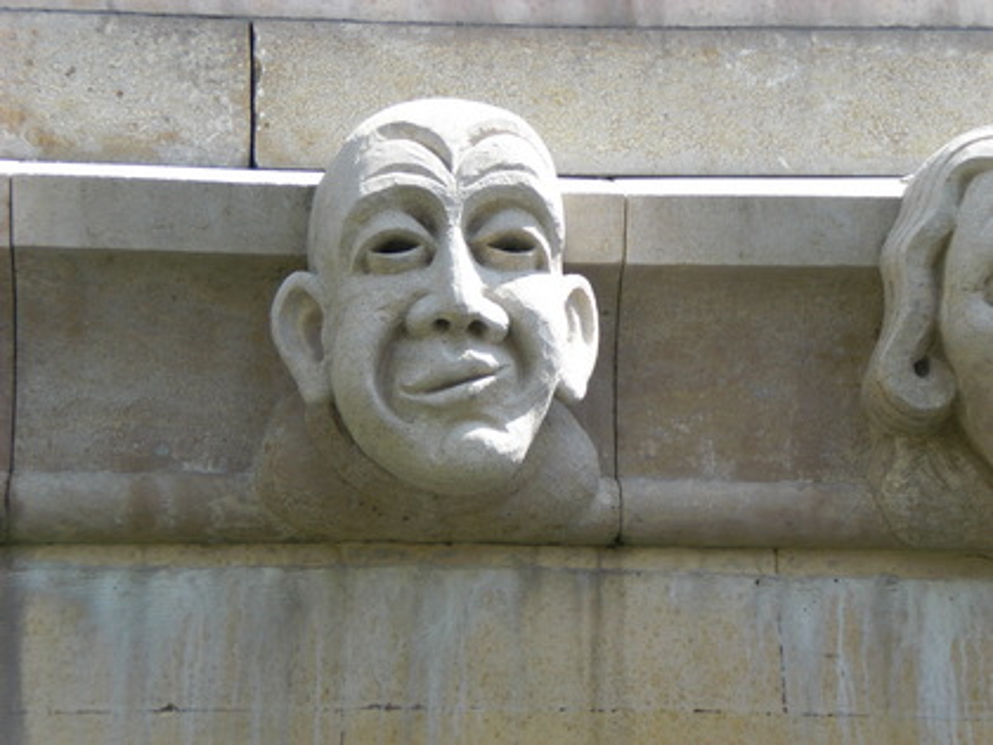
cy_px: 372
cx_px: 496
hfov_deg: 17.3
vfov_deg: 13.0
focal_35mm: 114
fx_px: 3270
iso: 64
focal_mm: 18.9
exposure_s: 1/200
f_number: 5.9
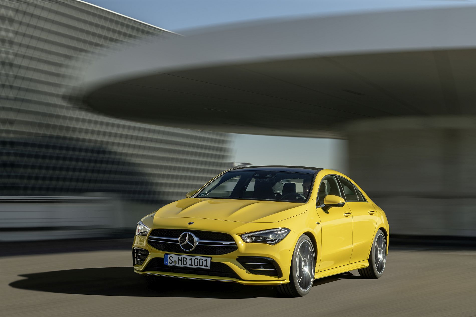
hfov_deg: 28.8
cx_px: 238
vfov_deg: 19.5
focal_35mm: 70
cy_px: 158
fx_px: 926
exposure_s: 1/20
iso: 50
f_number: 22
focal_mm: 70
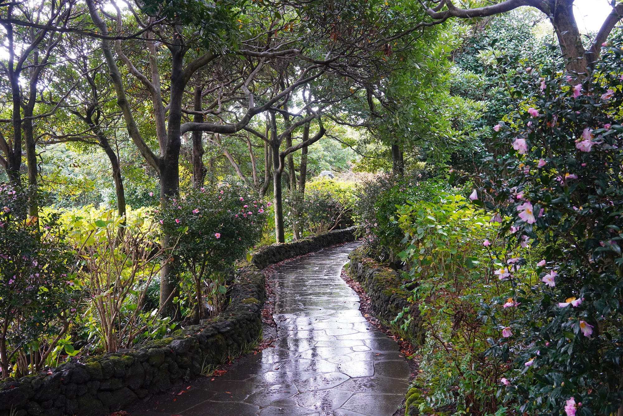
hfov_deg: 54.4
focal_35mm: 35
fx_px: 606
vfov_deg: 37.9
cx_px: 312
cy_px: 208
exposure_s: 1/100
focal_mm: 35
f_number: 8
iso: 1600
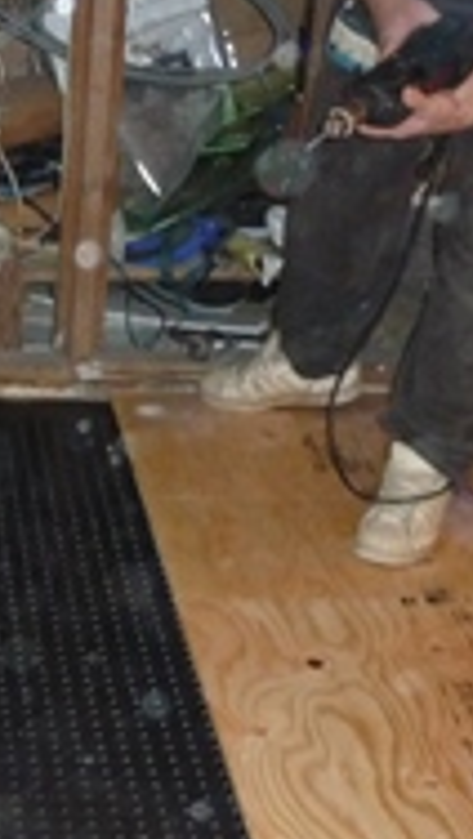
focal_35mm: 83
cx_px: -232
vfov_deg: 25.2
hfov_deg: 13.7
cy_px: 660
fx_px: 1847
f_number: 3.5
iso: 400
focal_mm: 5.3
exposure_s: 1/30
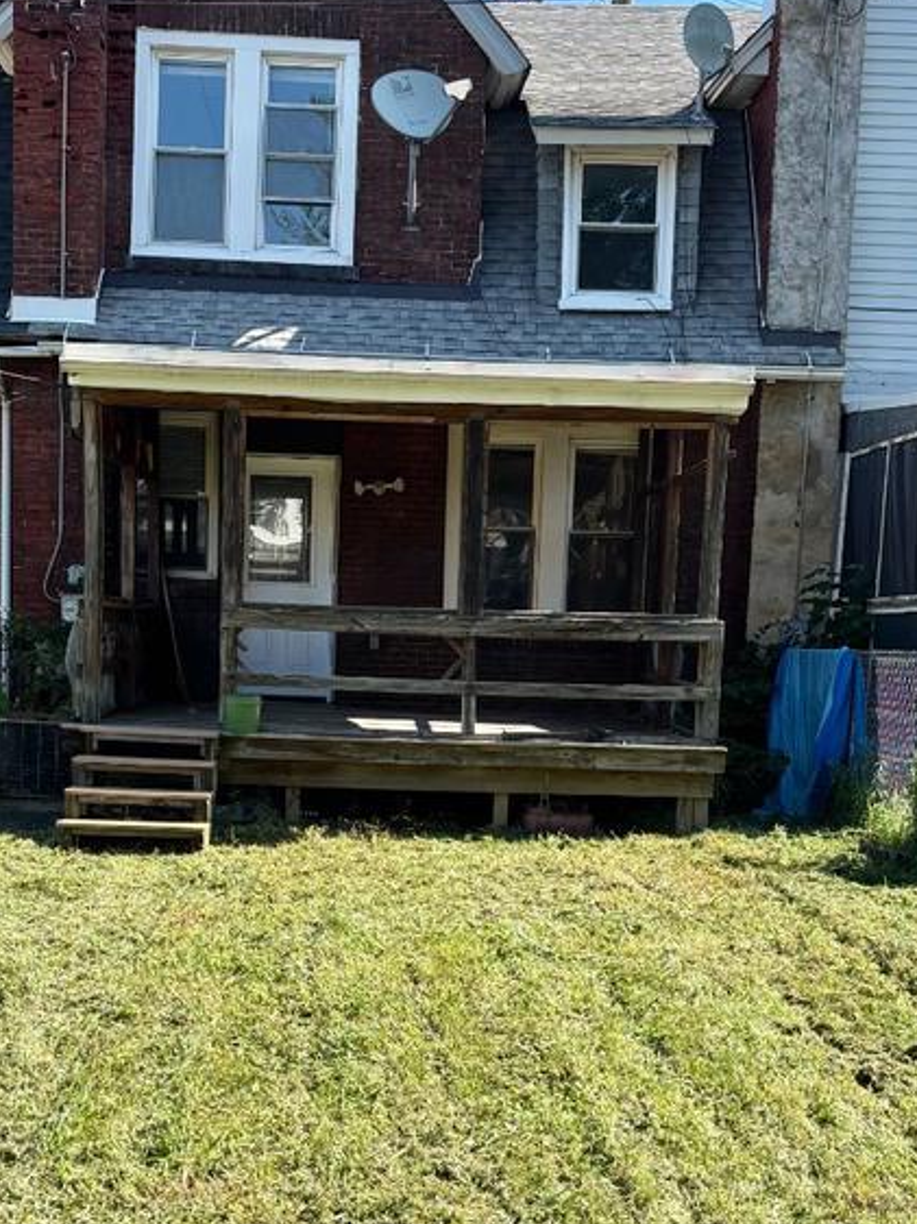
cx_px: 390
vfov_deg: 37.6
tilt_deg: -7.4
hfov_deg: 29.0
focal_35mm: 50
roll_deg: -2.5
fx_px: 1767
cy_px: 867
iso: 50
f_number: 1.6
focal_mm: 5.96
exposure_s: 1/1263
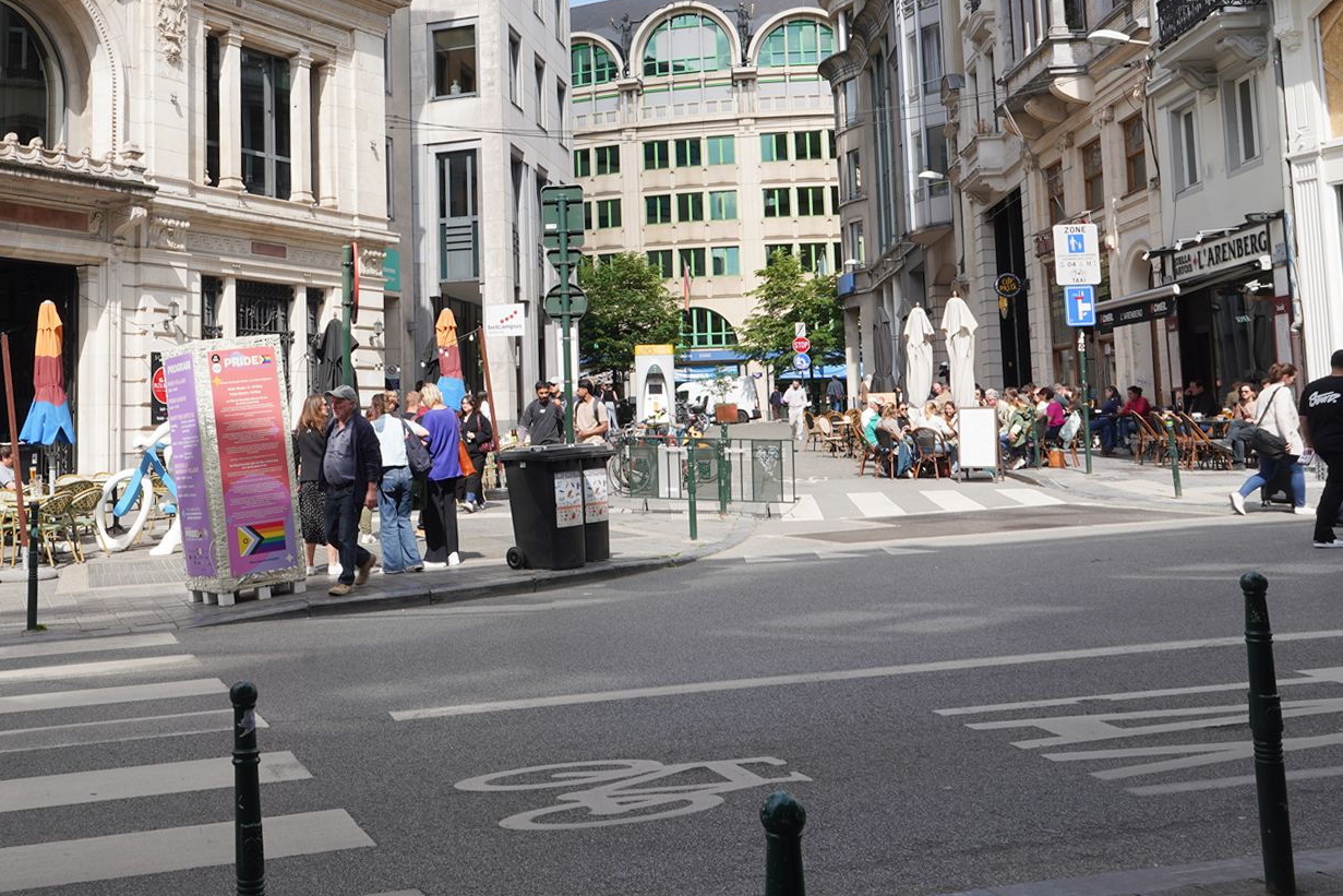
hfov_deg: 47.9
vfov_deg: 33.8
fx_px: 1455
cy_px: 264
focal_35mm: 39
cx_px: 351
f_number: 13
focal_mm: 24
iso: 100
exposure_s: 1/100
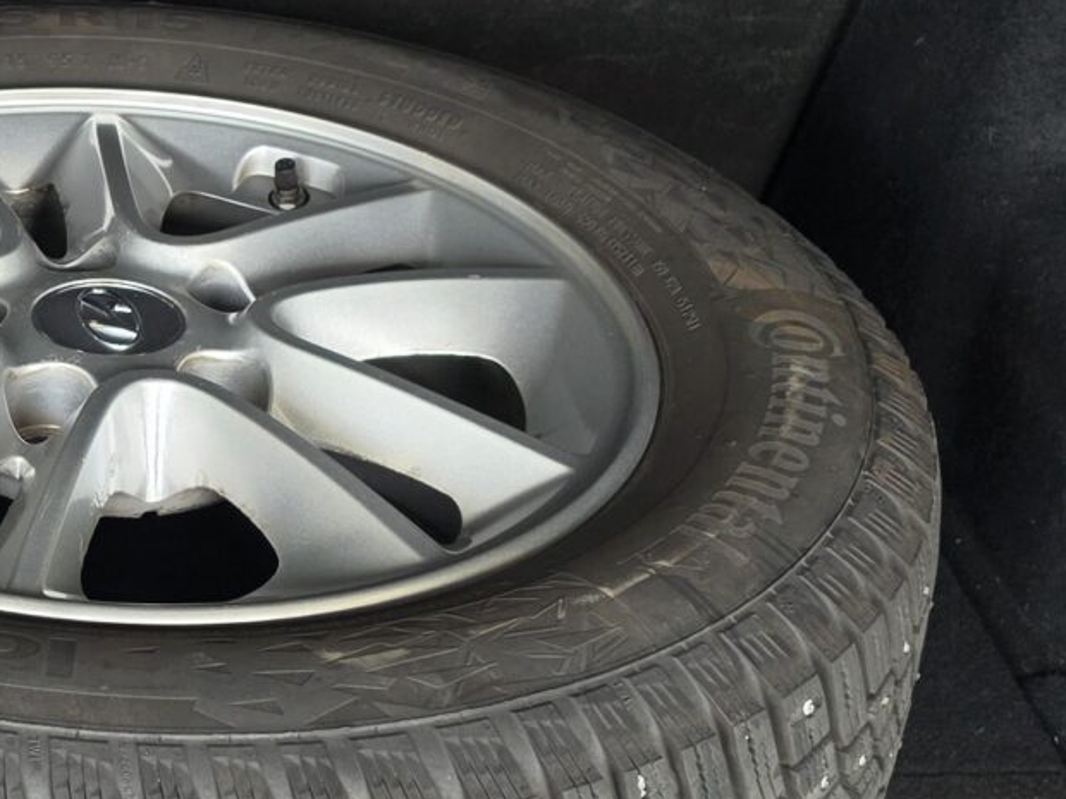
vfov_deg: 15.6
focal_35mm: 95
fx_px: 2926
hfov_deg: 19.6
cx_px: -170
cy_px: 342
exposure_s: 1/100
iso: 12
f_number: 1.4
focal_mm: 6.5
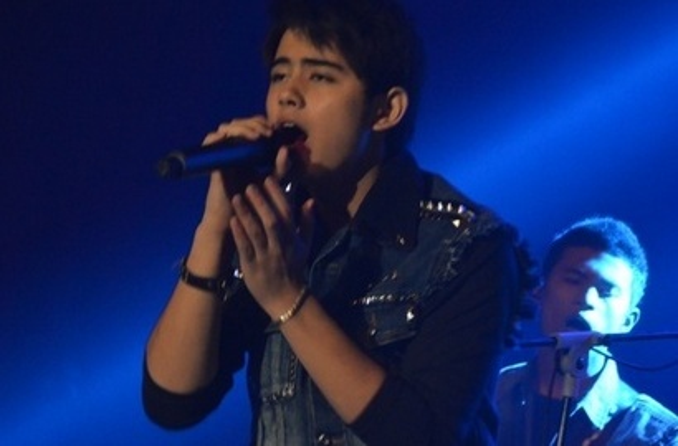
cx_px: 339
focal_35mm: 300
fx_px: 5628
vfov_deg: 4.5
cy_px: 223
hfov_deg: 6.9
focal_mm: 200
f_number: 6.3
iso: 3200
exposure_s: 1/100
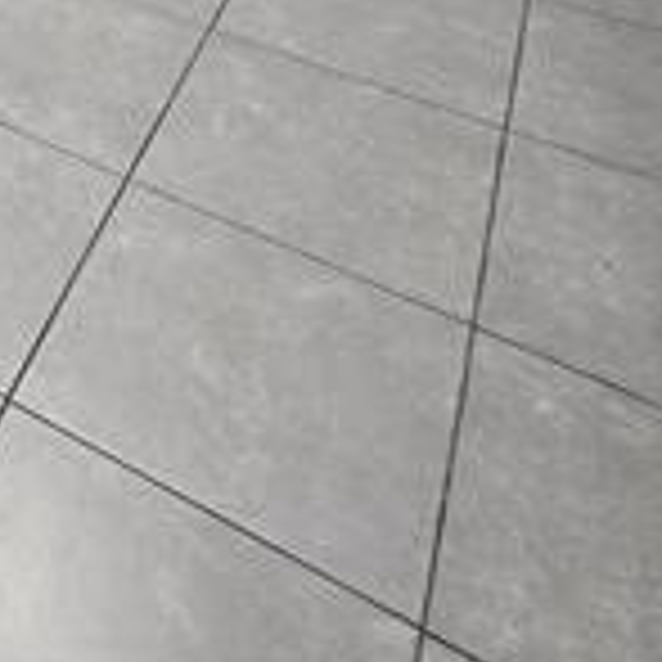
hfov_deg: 25.9
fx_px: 1082
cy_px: -293
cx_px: -311
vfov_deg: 26.3
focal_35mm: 50
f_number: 2.2
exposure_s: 1/60
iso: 160
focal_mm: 2.2
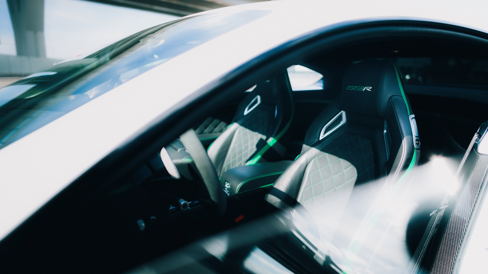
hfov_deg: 73.7
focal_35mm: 25
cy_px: 146
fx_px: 325
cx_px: 244
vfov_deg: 45.7
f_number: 1.4
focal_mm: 24
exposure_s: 1/500
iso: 64
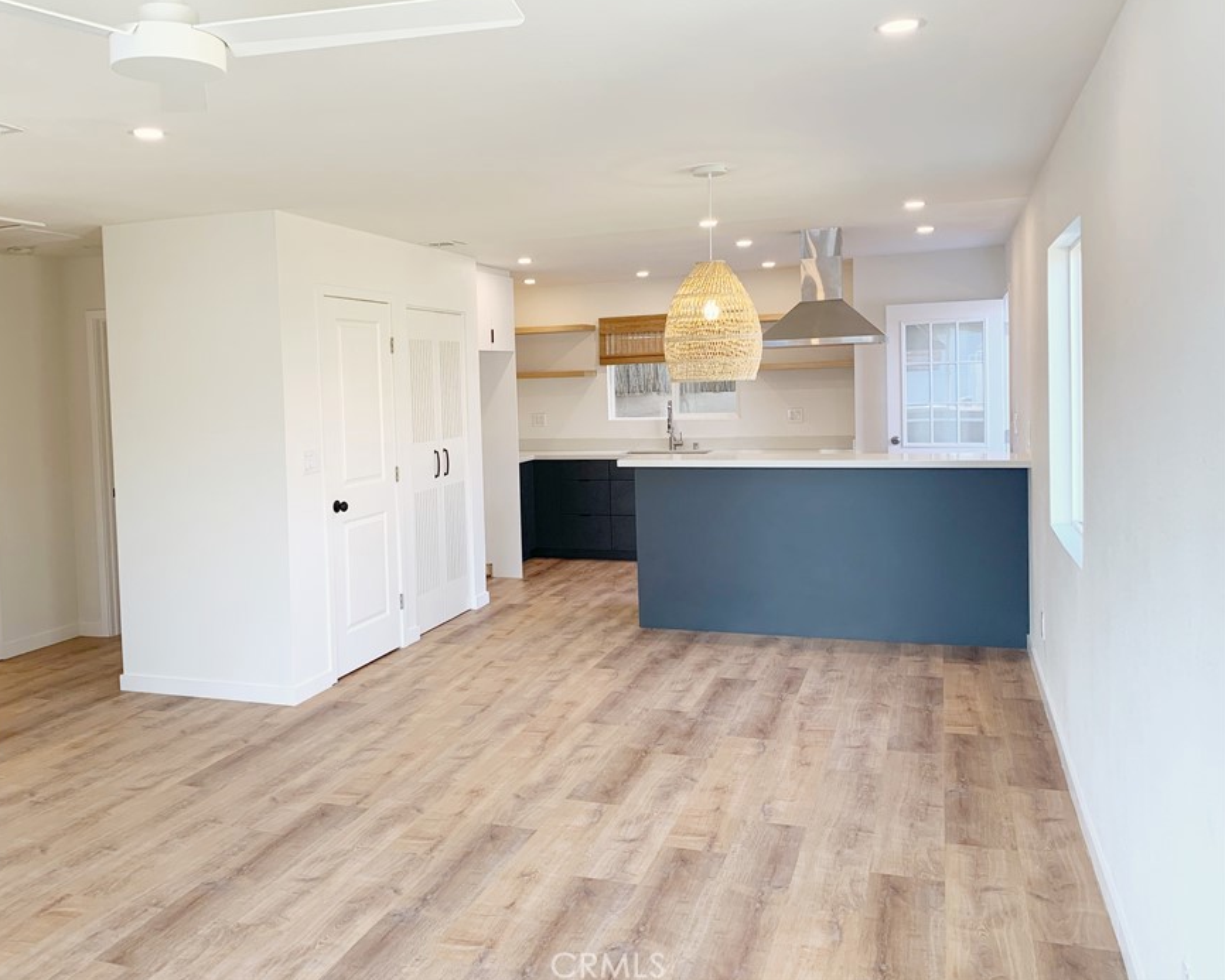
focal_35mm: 30
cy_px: 443
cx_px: 505
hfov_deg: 58.4
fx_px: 1088
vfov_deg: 48.4
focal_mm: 4.25
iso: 64
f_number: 1.8
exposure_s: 1/120
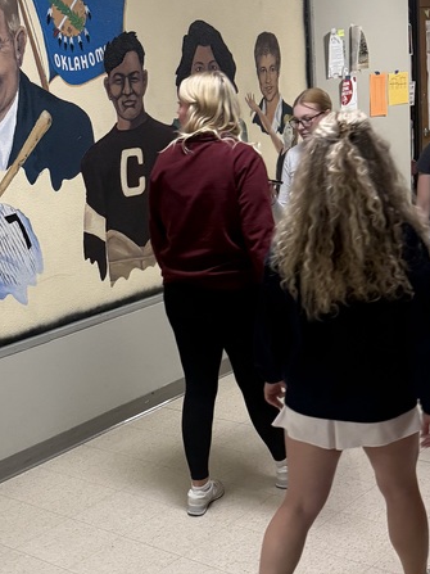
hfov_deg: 26.4
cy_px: 344
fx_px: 911
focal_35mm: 55
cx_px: 141
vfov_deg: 34.8
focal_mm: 6.76
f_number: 1.78
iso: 250
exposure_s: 1/60
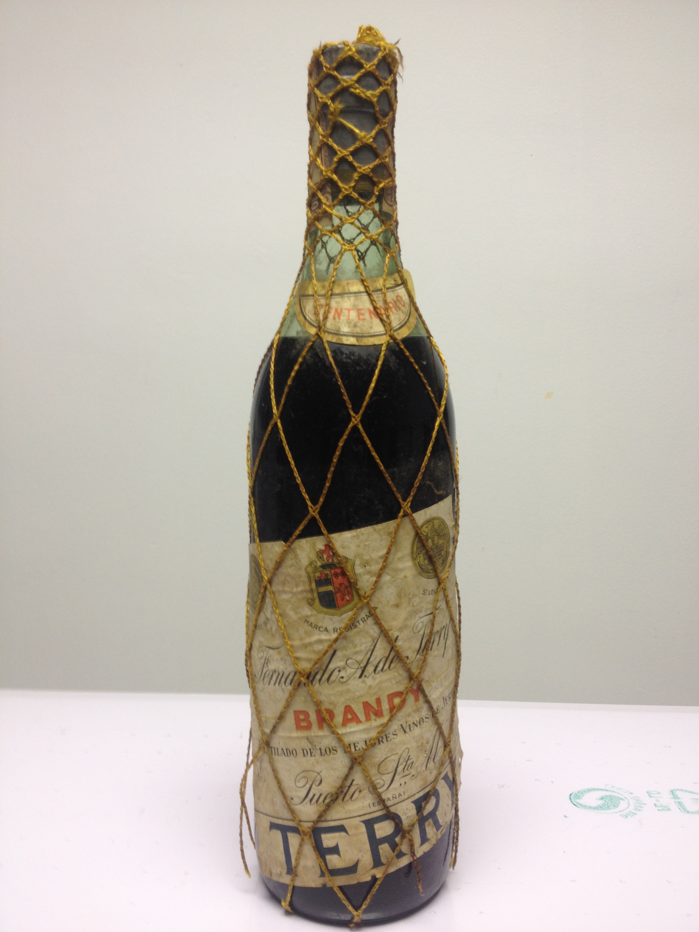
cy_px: 466
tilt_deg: -4.4
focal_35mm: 35
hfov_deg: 40.7
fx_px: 942
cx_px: 350
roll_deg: +0.4
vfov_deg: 52.6
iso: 50
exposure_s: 1/20
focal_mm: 4.28
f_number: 2.4
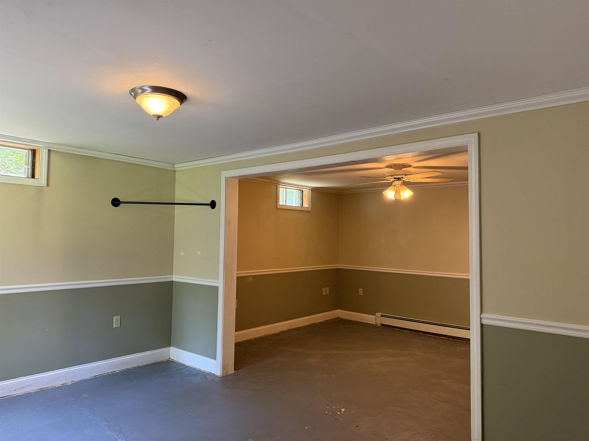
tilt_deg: +1.8
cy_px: 220
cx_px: 294
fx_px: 408
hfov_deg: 71.6
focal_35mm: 24
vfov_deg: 56.8
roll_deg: -0.7
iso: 320
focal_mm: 6.76
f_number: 1.78
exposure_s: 1/60
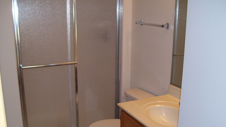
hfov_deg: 49.4
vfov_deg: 28.9
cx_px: 113
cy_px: 80
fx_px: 246
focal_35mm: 41
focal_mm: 6
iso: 80
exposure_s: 1/60
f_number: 2.7
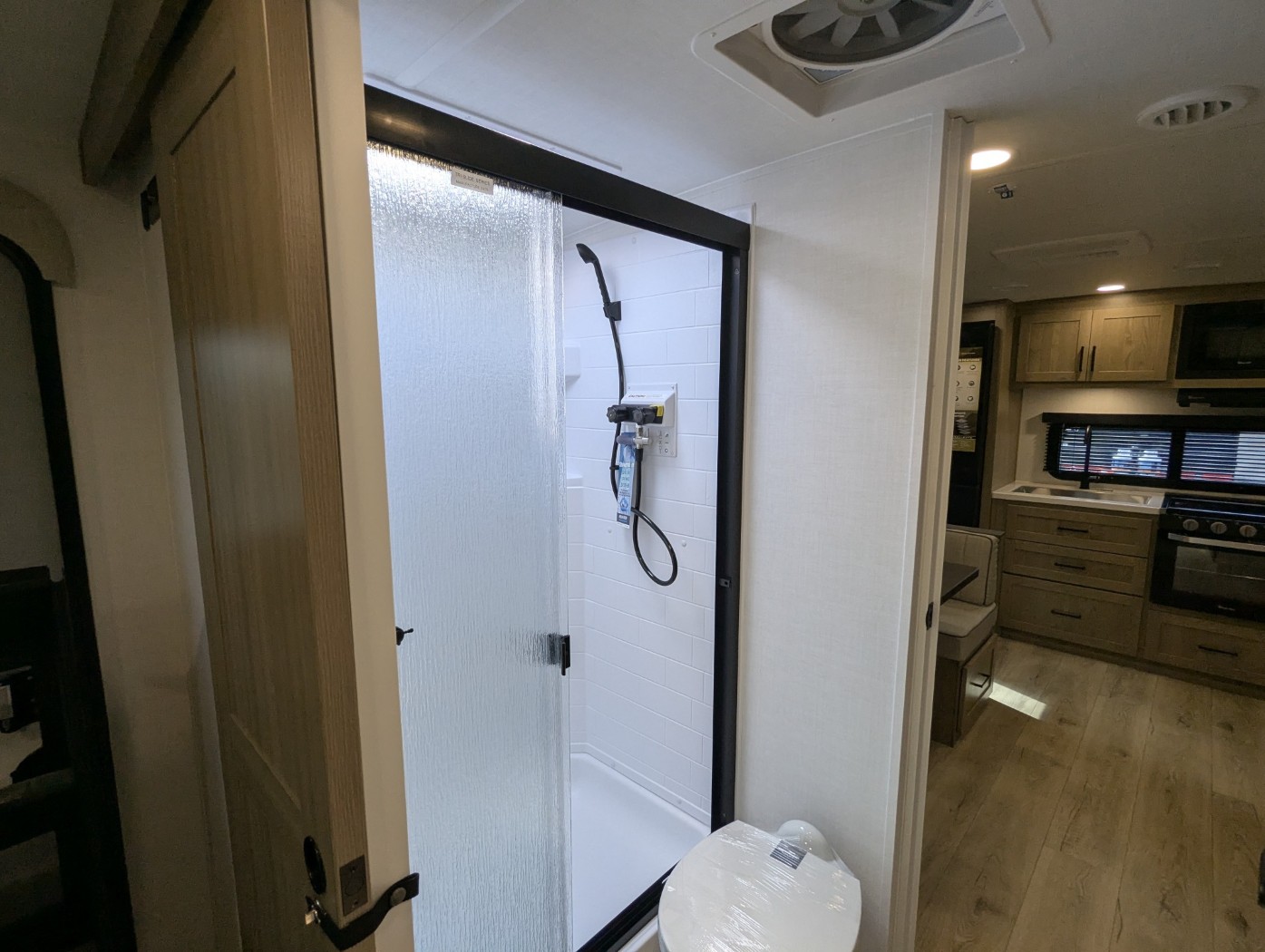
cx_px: 632
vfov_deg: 78.2
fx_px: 585
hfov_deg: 94.4
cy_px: 476
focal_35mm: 16
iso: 215
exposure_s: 1/260
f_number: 2.2
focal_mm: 2.35
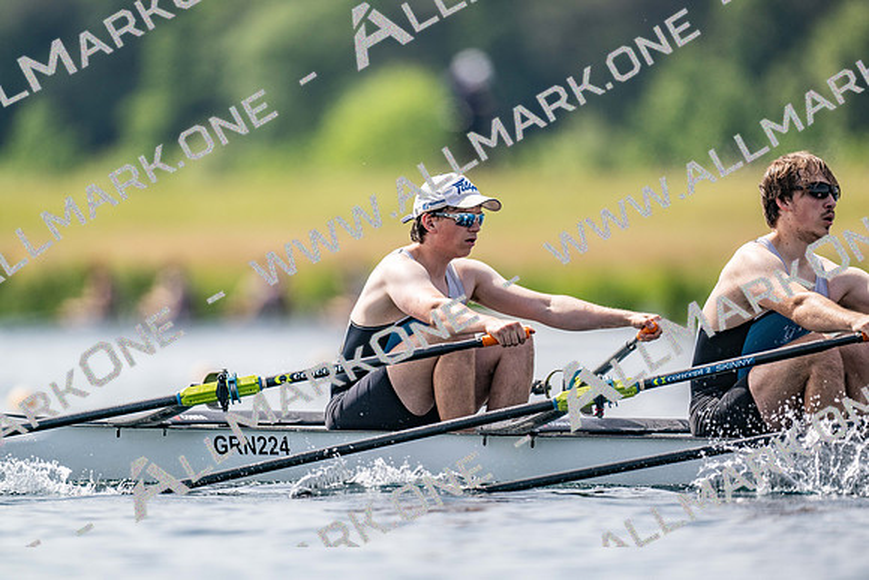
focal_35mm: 600
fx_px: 14486
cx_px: 434
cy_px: 290
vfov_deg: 2.3
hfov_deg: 3.4
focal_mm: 600
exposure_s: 1/2500
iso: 200
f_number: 4
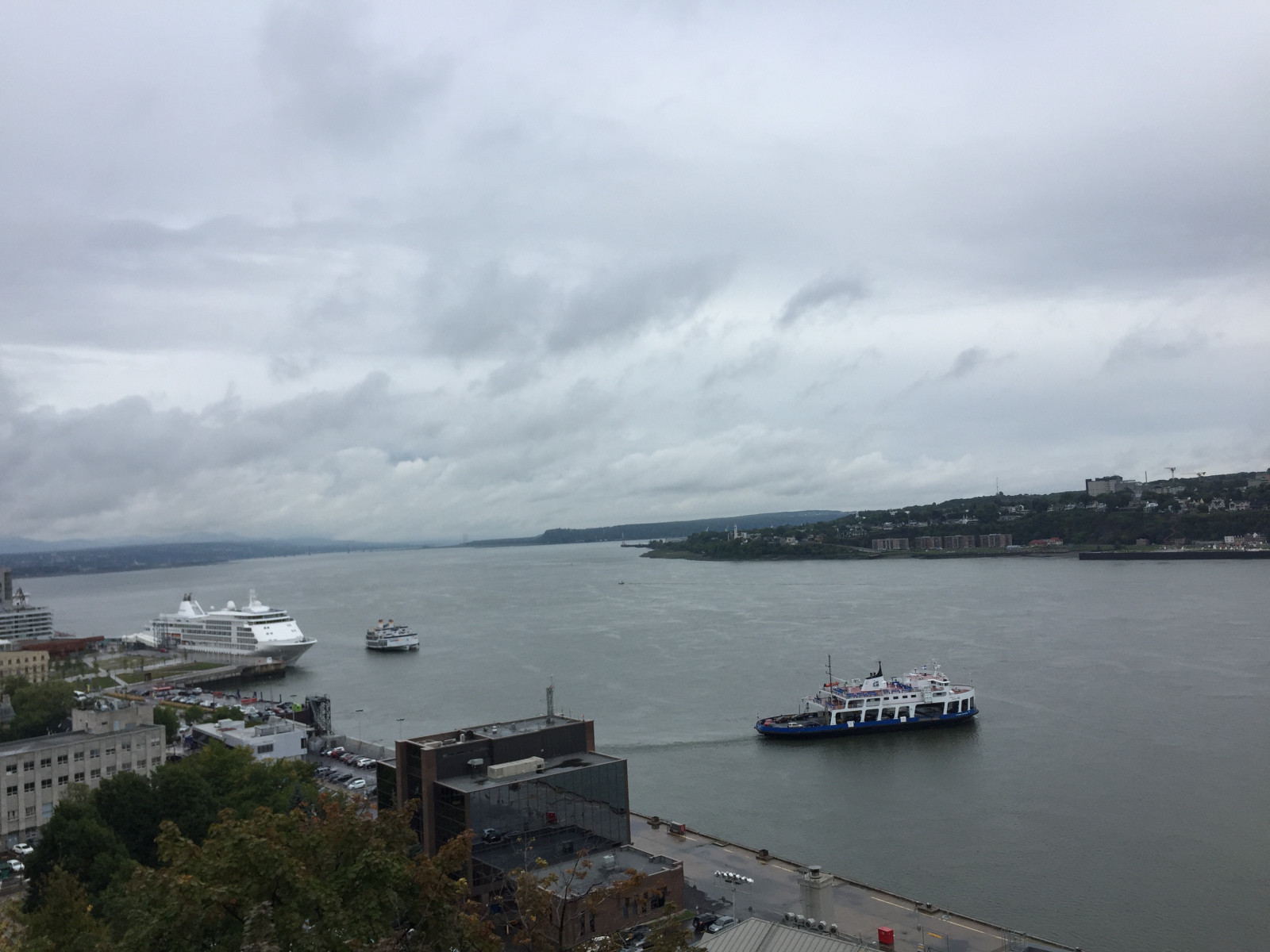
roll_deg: +3.2
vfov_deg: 48.2
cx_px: 635
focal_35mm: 29
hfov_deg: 61.7
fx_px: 1064
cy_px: 476
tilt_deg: +3.0
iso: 32
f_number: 2.2
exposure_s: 1/1721
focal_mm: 4.15
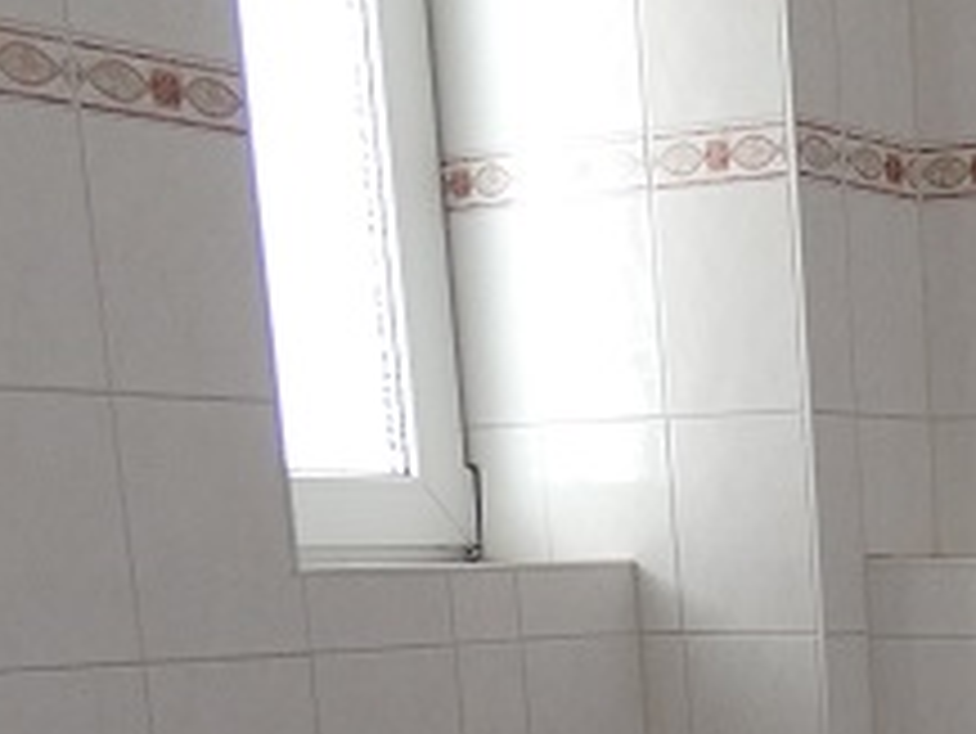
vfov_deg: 16.1
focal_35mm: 83
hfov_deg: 21.0
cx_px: 1327
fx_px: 2341
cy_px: 1137
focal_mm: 3.6
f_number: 2.8
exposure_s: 1/60
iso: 125
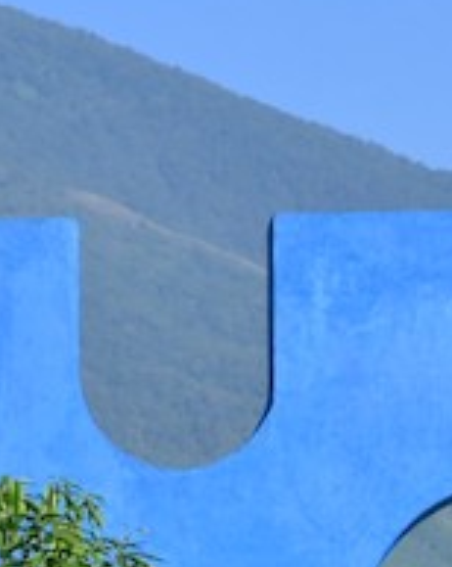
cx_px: -147
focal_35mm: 257
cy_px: 803
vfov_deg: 7.4
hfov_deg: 6.0
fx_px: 4304
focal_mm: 44
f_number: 9
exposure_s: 1/320
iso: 160
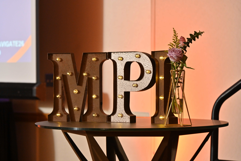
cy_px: 80
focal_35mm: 115
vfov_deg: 11.9
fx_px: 770
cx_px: 120
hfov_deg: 17.8
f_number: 6.3
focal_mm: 115
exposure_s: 1/100
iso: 2000
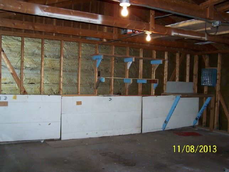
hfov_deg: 49.0
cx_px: 114
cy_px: 86
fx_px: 251
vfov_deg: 37.7
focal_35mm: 38
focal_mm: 6.3
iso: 140
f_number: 2.8
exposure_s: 1/60
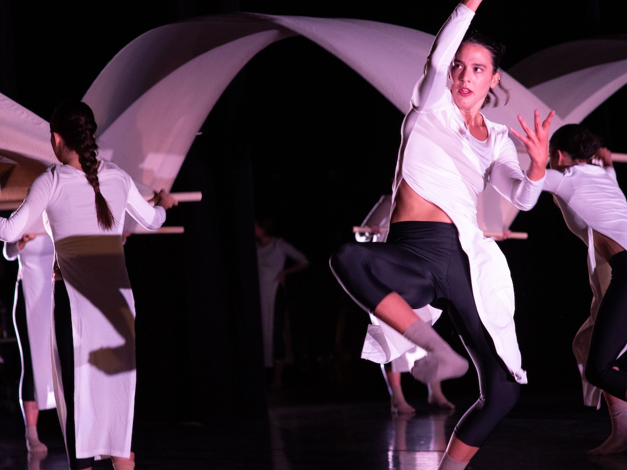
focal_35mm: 146
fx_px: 2644
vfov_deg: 10.2
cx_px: 320
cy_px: 234
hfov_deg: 13.5
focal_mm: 85
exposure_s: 1/160
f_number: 4
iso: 2500
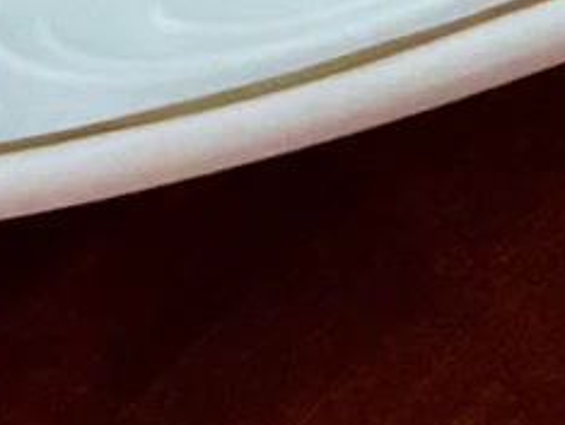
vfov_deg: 6.9
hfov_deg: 10.0
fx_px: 3121
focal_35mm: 191
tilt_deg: -56.5
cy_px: -937
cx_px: -270
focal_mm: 4.2
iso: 640
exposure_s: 1/33
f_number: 1.6
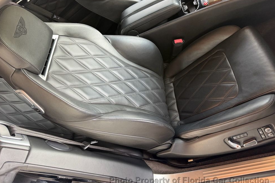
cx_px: 141
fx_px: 199
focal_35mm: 26
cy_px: 83
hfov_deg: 69.4
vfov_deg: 49.5
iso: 200
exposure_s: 1/93
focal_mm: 6.76
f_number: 1.78
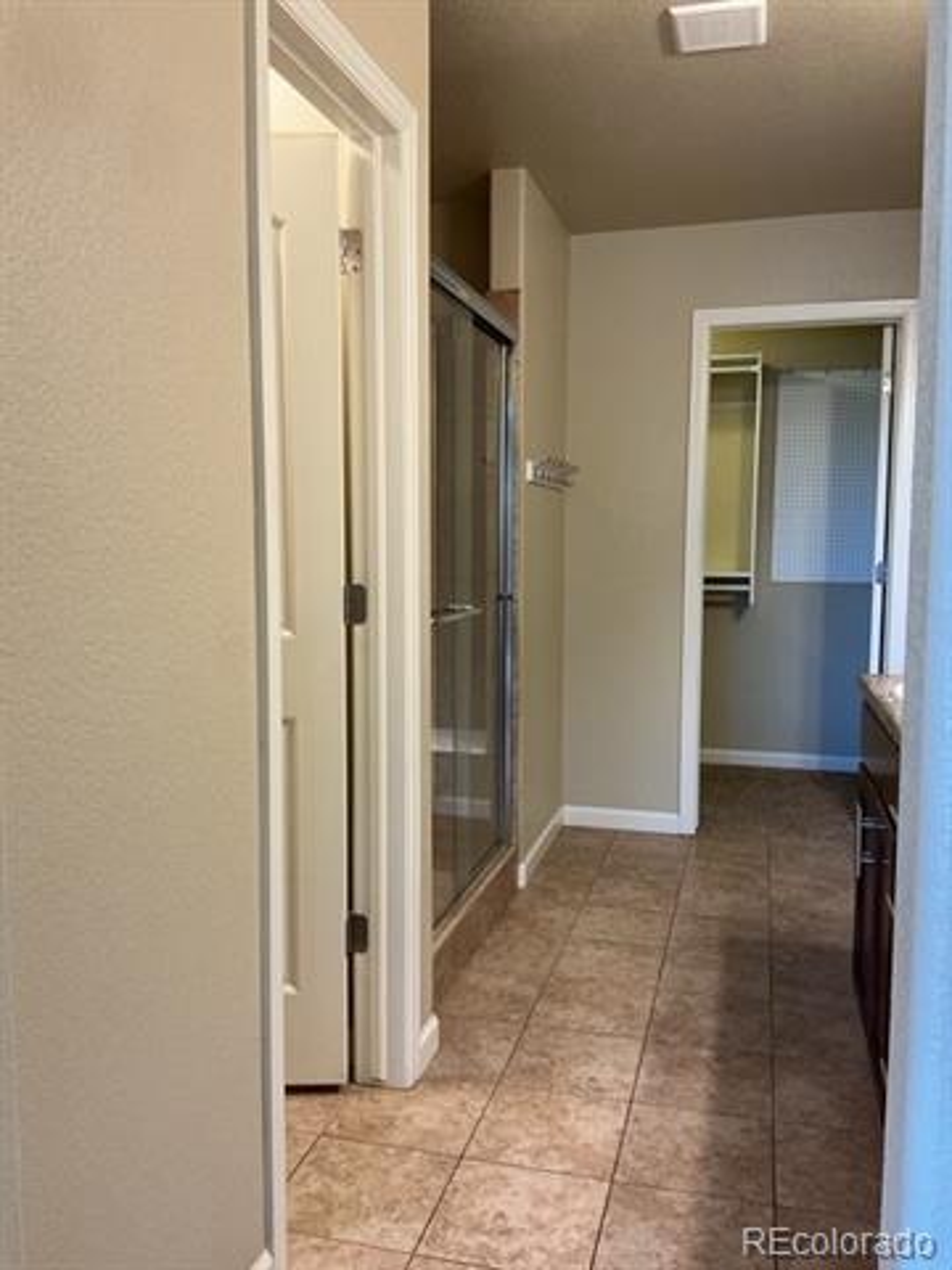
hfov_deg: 48.2
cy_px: 635
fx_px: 1063
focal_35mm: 29
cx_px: 476
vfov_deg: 61.7
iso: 50
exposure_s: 1/60
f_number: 1.8
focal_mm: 3
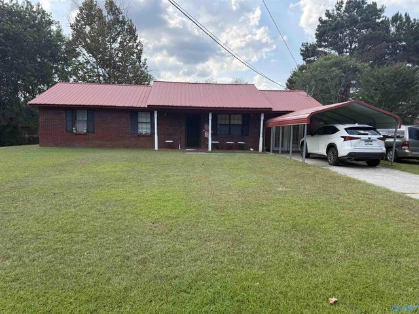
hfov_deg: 71.6
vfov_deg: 56.8
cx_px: 210
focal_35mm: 24
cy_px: 157
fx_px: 291
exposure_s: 1/1618
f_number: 1.78
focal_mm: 6.76
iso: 100
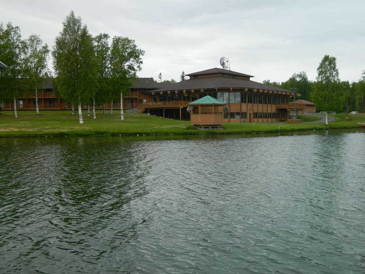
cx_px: 182
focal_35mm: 41
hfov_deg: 45.8
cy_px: 137
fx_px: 432
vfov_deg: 35.1
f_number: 3.5
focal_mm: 7.3
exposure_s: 1/400
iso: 80
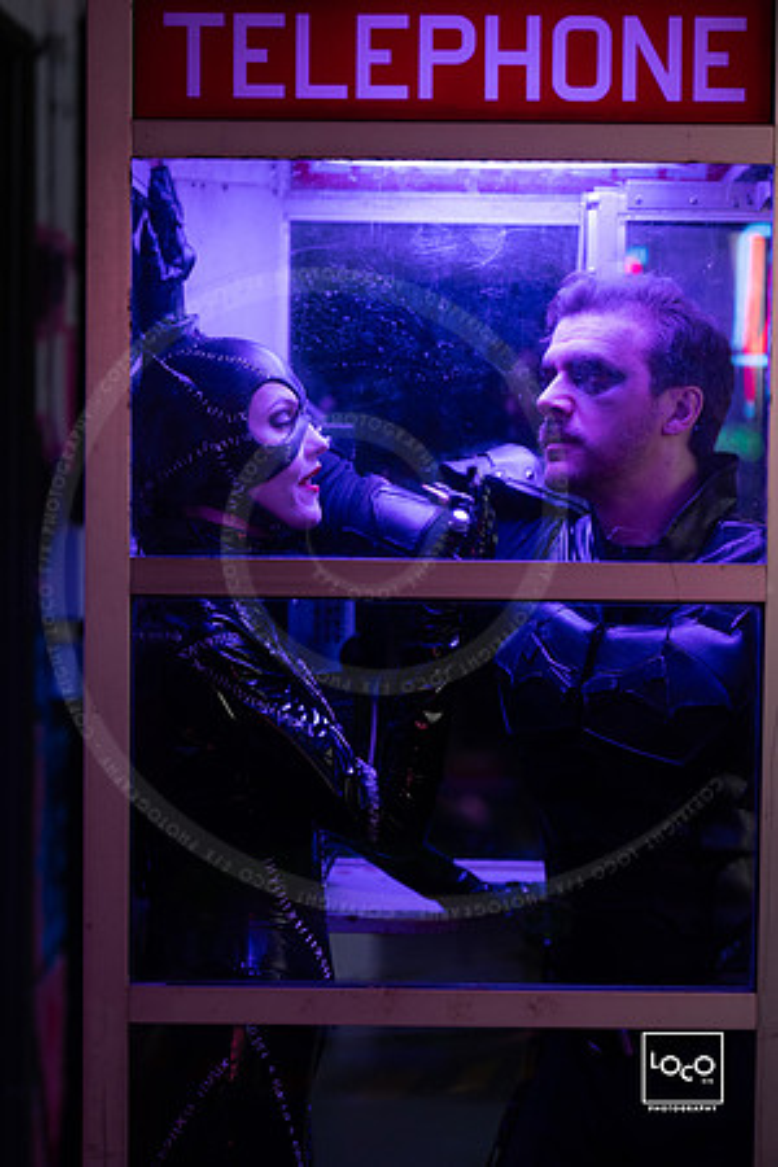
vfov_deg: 23.9
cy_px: 584
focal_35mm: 85
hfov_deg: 16.1
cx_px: 389
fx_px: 2755
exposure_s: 1/250
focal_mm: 85
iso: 1250
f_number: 2.5
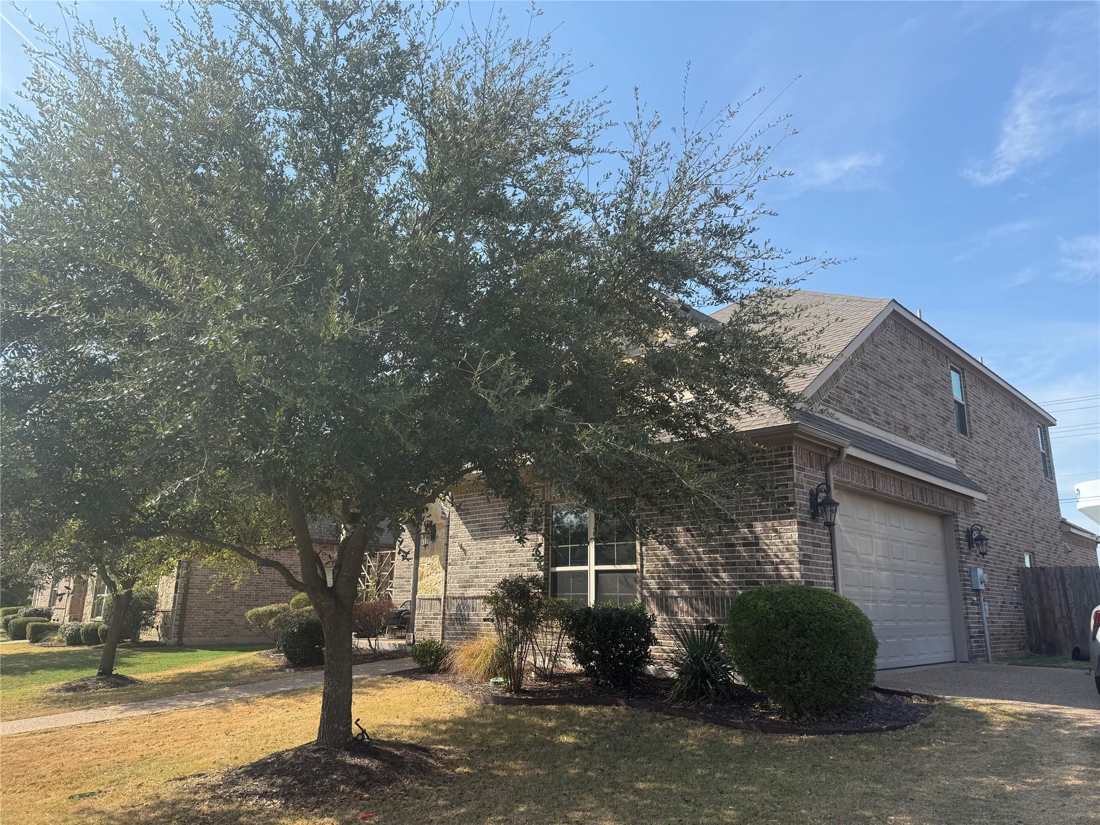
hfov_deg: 71.6
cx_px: 550
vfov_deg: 56.8
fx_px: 763
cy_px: 412
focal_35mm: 24
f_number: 1.78
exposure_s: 1/2801
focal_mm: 6.76
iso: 80
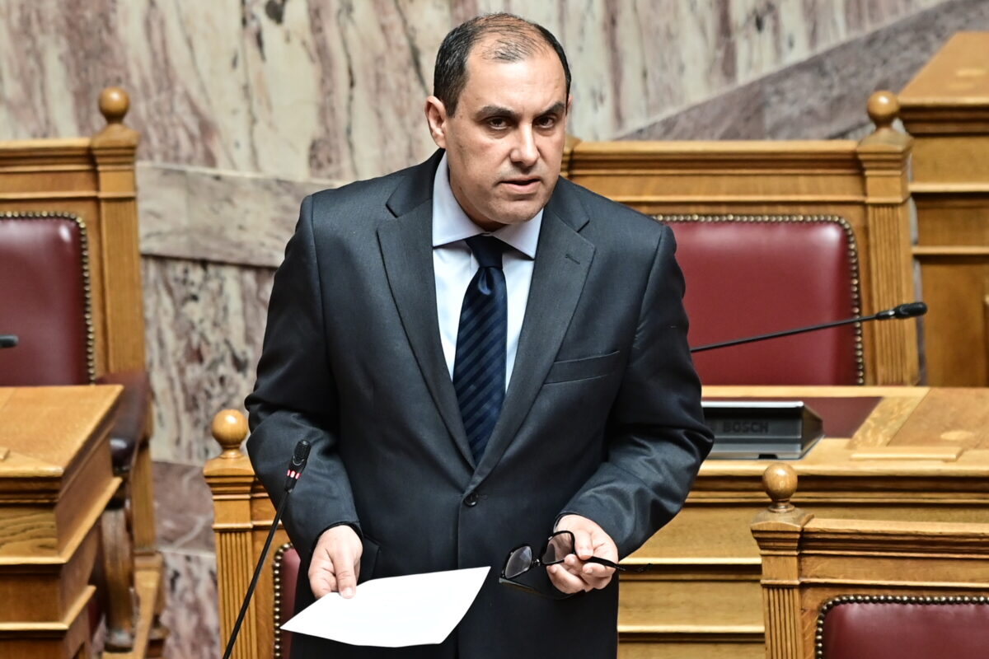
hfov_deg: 6.9
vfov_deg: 4.6
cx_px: 494
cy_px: 330
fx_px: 8241
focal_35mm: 300
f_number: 3.2
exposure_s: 1/800
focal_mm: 200
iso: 1250
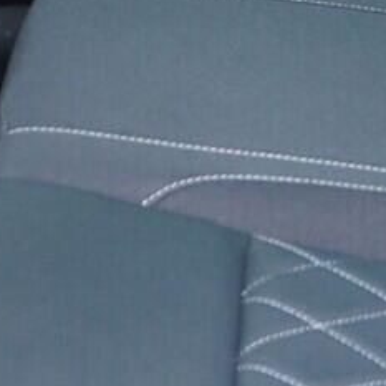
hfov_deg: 9.2
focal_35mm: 189
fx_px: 2384
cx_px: 293
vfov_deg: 8.8
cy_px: -356
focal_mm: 24
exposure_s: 1/40
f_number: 2.8
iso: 800
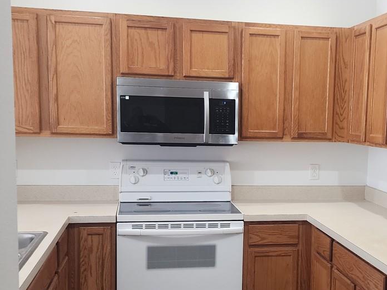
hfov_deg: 35.4
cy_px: 185
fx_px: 593
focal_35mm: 53
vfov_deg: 27.4
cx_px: 285
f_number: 1.8
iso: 400
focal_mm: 6.4
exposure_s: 1/120
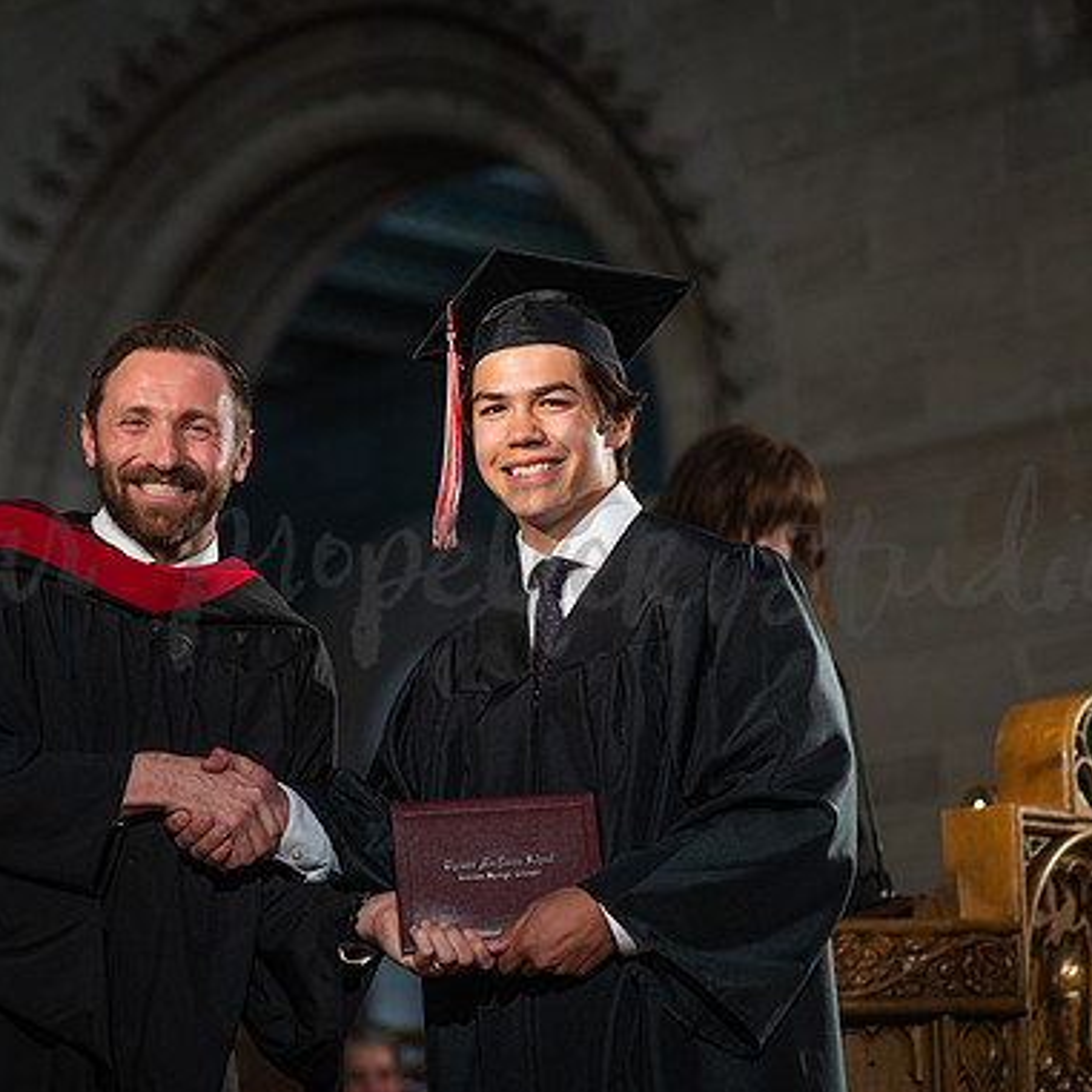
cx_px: 433
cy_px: 545
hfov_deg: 15.8
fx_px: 3926
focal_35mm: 110
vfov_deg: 15.8
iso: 1250
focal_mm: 85
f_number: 2.5
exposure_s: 1/320
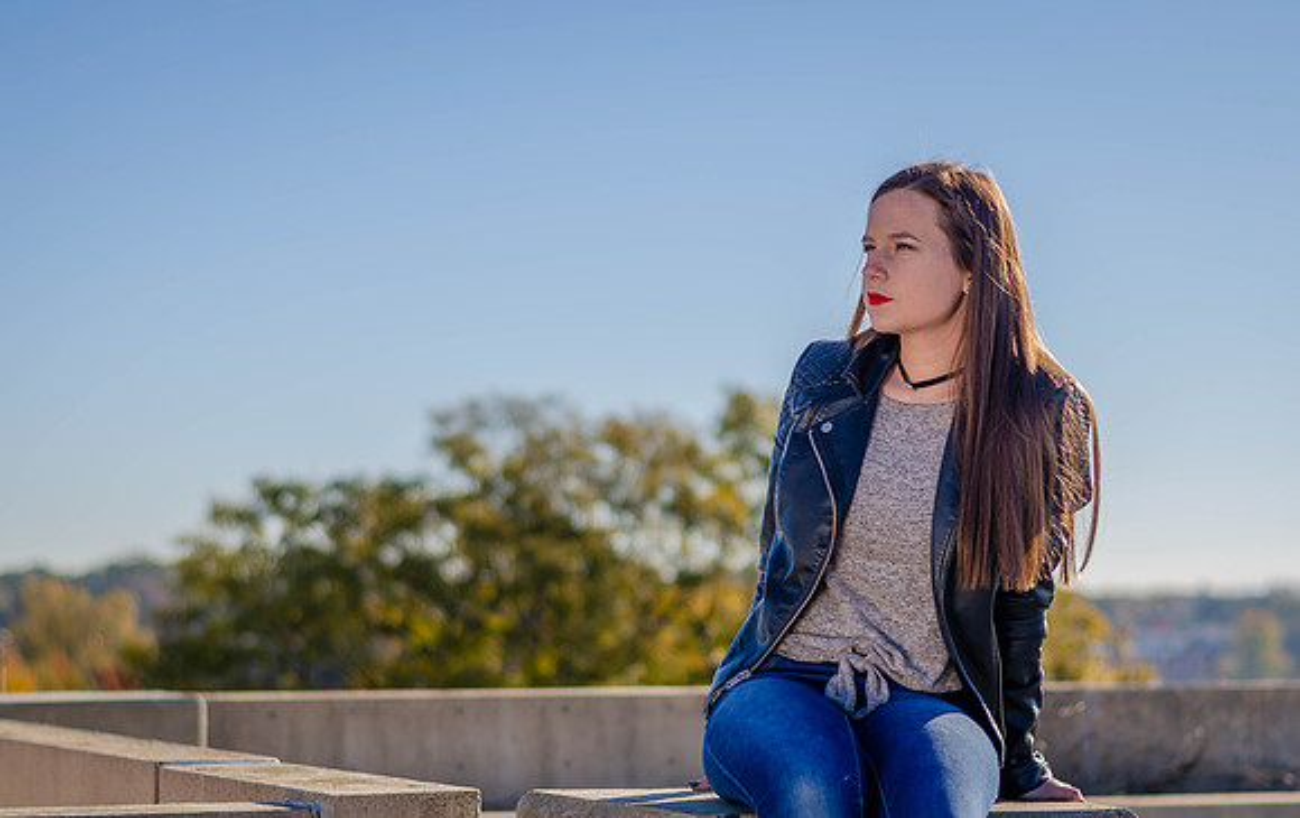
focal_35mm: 92
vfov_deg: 14.2
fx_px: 3281
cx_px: 649
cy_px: 409
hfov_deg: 22.4
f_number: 2.2
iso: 100
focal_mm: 50
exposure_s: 1/4000
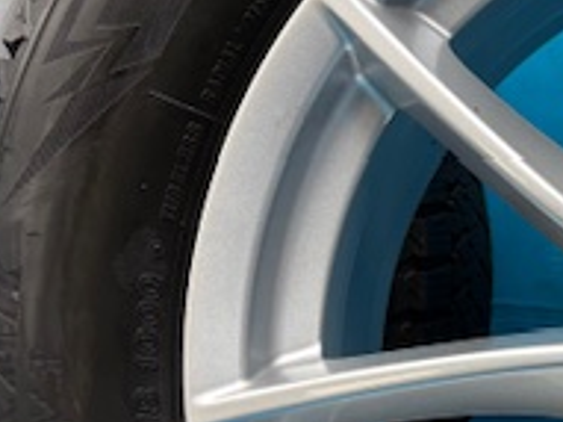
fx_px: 1414
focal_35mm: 87
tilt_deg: -9.7
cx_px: 758
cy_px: 372
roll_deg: -0.7
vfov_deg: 16.7
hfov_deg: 20.3
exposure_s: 1/100
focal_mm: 5.96
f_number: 1.6
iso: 80
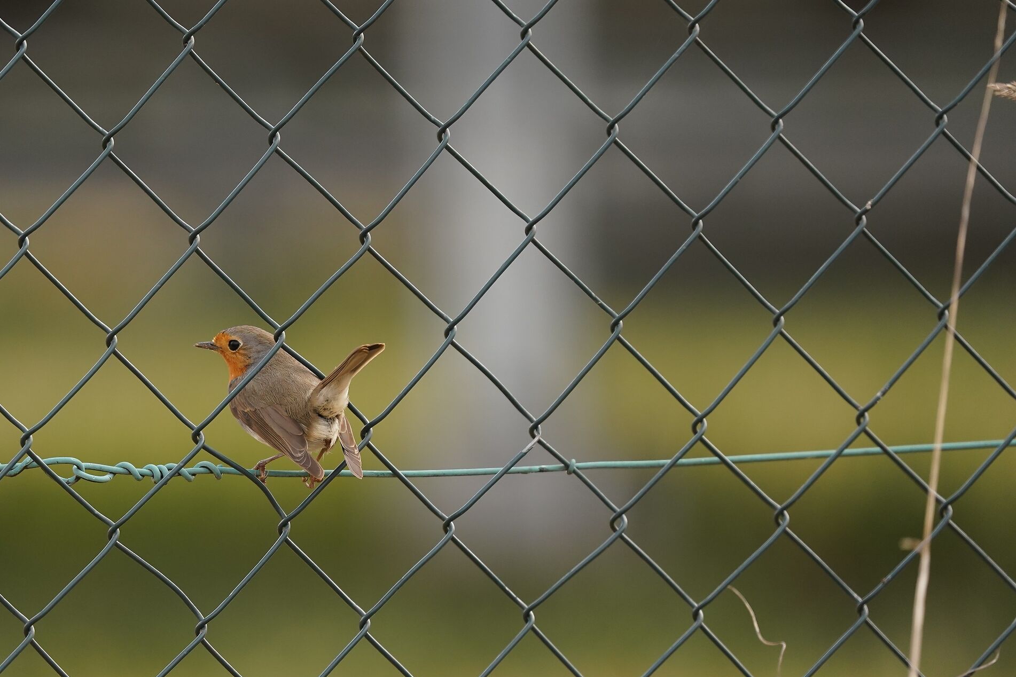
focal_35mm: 757
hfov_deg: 2.7
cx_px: 376
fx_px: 21363
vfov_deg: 1.8
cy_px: 393
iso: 1250
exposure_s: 1/1600
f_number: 6.3
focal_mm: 600
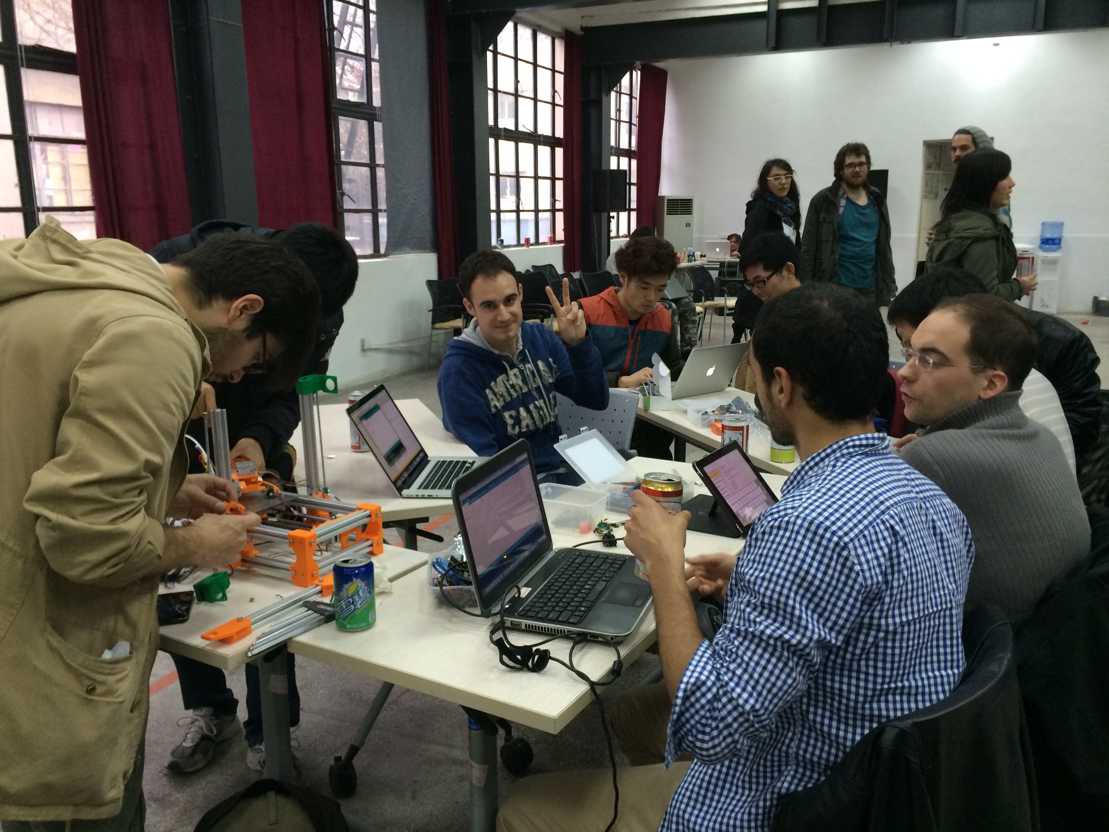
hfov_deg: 60.0
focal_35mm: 30
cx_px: 554
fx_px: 961
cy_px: 416
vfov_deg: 46.8
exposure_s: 1/33
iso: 160
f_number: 2.2
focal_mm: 4.12
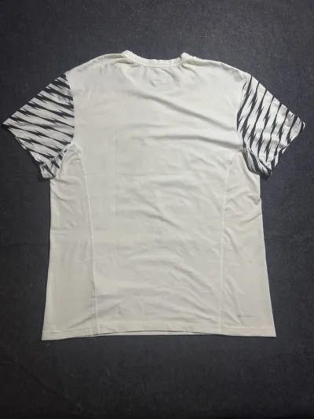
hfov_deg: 53.1
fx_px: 314
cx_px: 157
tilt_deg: -58.4
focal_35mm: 26
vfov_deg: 67.3
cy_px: 210
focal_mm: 5.7
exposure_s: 1/100
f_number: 1.5
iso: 80
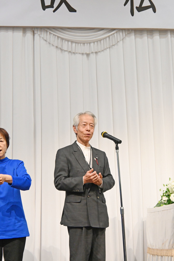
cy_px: 130
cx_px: 87
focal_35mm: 75
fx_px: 544
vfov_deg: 27.0
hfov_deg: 18.2
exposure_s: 1/100
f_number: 6.3
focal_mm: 50
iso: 3200
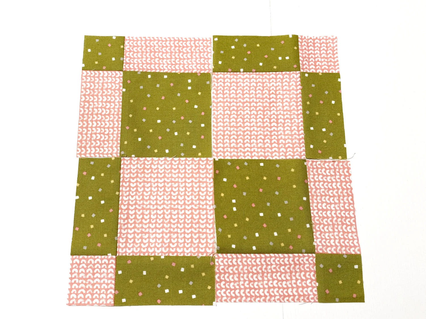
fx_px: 320
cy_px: 160
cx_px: 213
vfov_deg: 53.1
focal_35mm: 26
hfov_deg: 67.3
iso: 80
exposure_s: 1/50
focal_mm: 4.2
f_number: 1.8
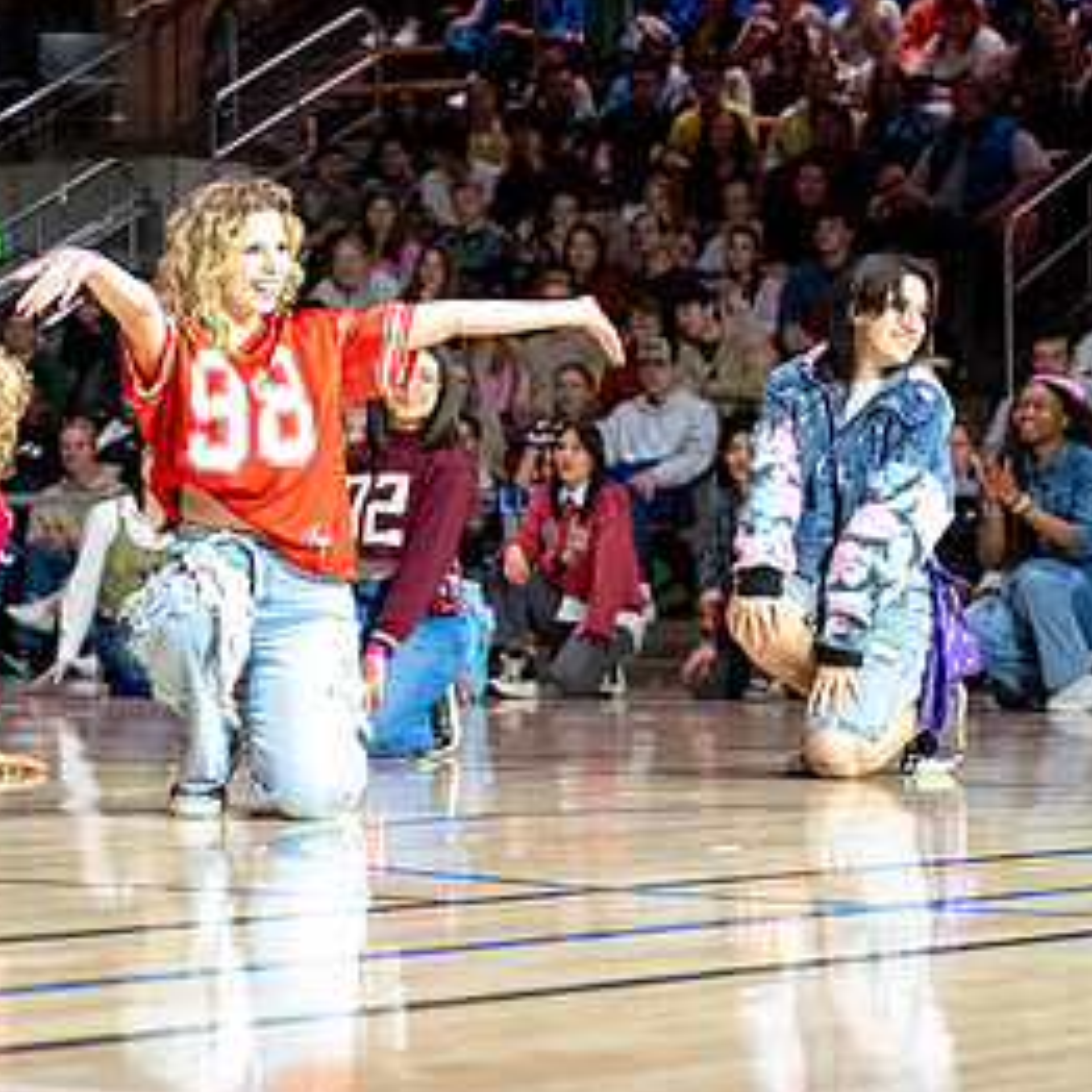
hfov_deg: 11.6
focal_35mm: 149
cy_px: 328
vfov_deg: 11.7
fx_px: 5318
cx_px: 100
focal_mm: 70
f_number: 4
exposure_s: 1/320
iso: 9000
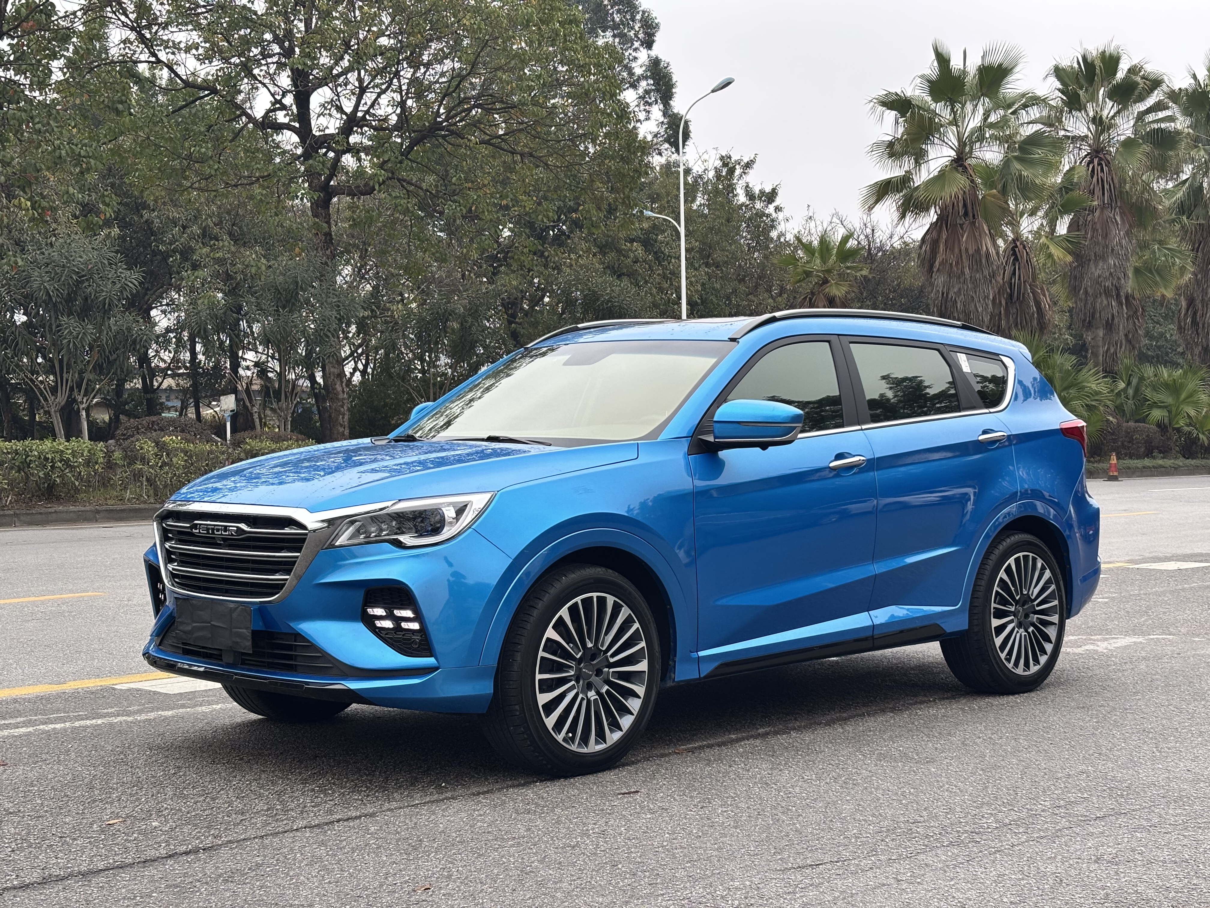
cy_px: 454
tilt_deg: -1.3
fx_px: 1818
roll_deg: +0.5
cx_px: 605
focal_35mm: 52
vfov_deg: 28.0
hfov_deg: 36.8
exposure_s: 1/280
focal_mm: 5.96
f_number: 1.6
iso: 32
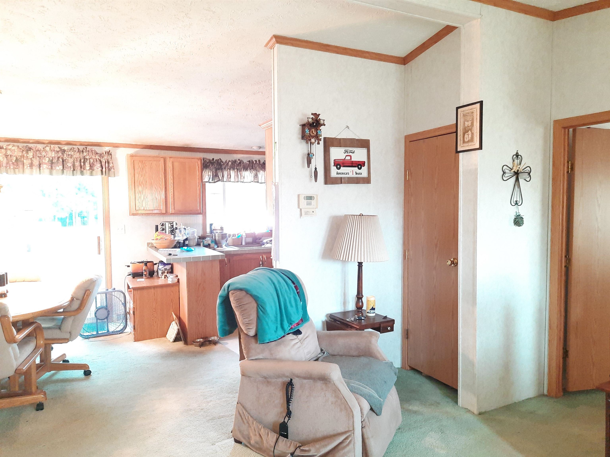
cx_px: 305
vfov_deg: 54.9
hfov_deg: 69.4
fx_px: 441
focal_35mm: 25
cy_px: 228
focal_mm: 4.6
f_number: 2
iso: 400
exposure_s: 1/24
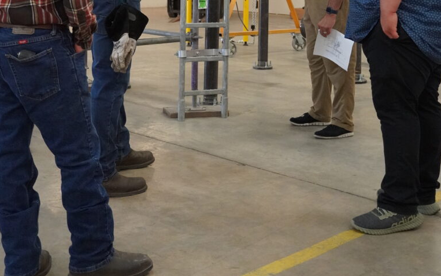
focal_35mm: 60
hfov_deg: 34.0
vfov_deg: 20.7
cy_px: -19
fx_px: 721
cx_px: 220
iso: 4000
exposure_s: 1/160
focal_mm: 26
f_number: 4
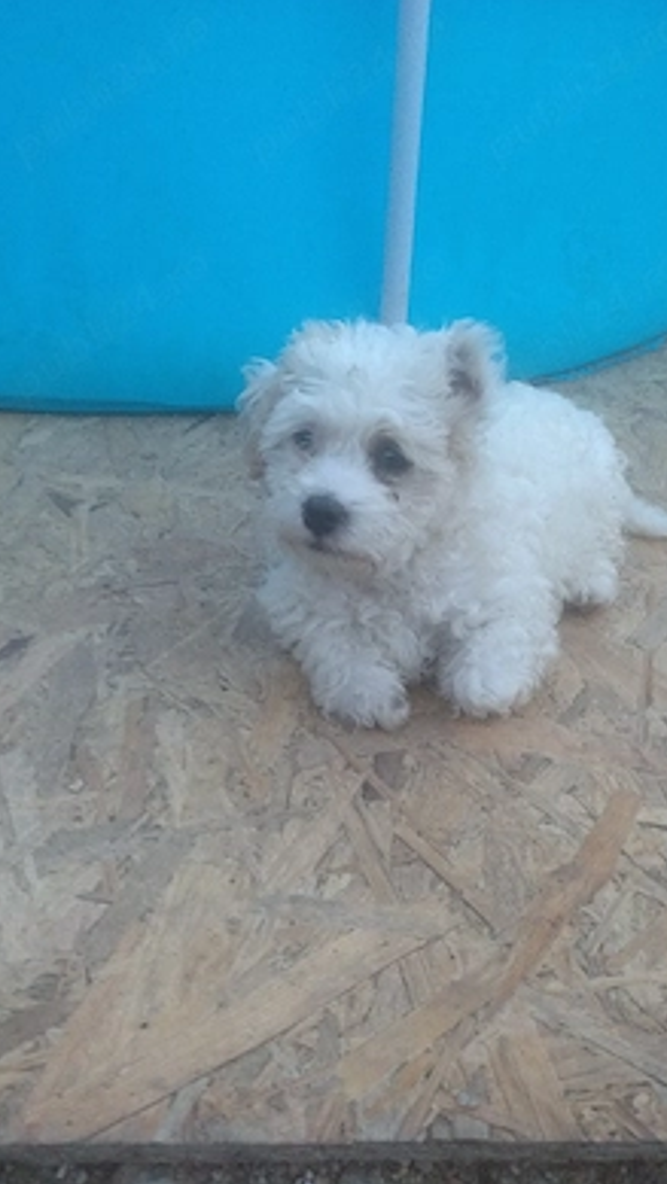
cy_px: 600
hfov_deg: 41.3
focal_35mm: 28
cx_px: 408
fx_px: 880
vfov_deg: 67.9
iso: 1464
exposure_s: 1/50.3
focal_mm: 4.71
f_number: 1.7
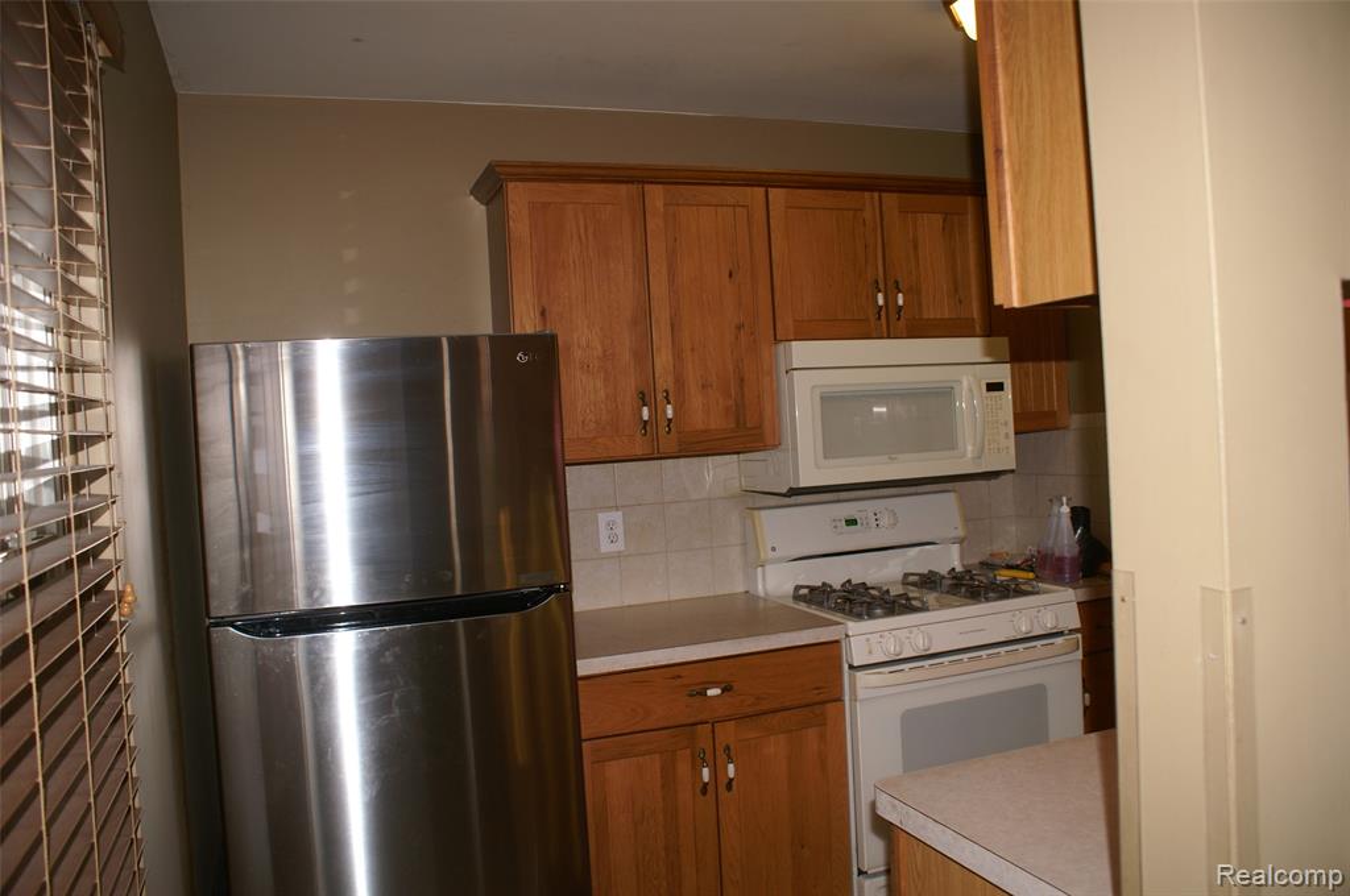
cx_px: 675
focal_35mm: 27
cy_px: 448
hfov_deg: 67.4
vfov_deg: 47.8
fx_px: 1011
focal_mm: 18
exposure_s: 1/60
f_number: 3.5
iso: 200
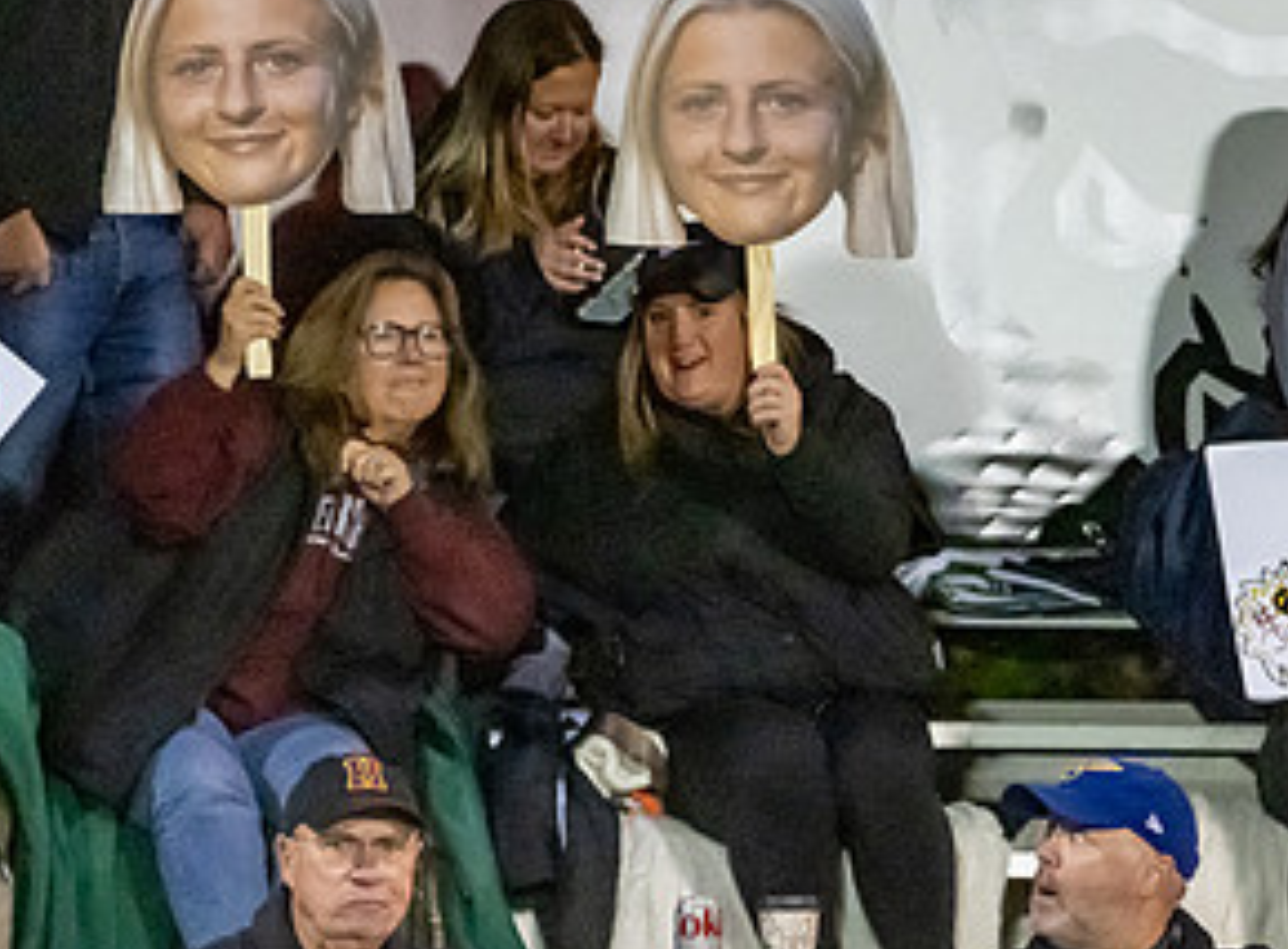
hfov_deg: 2.6
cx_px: 671
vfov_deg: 1.9
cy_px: 719
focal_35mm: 774
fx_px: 28621
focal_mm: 300
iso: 20000
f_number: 2.8
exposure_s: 1/640
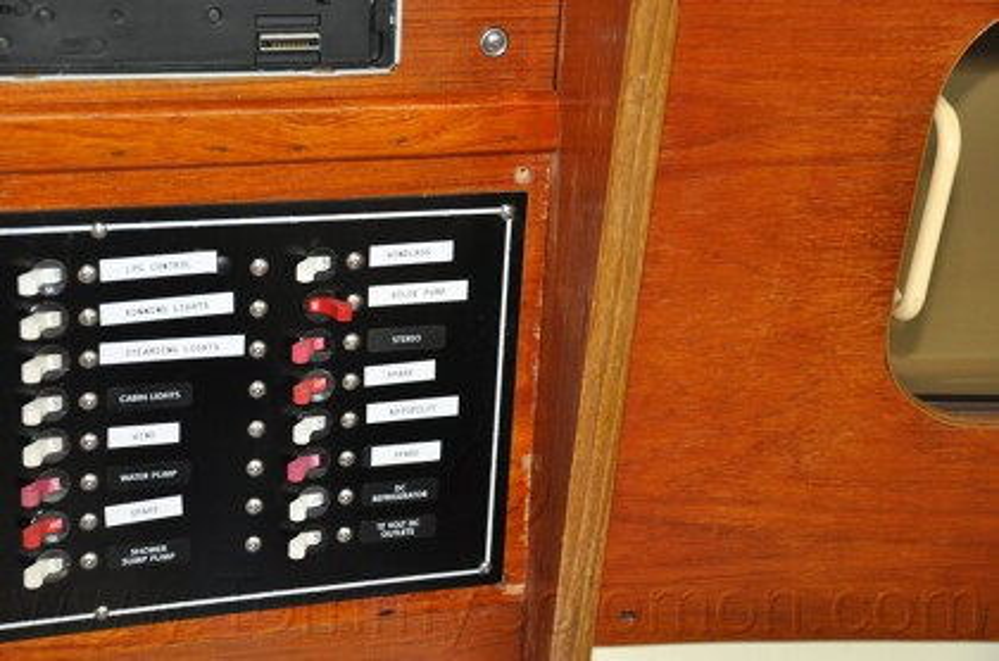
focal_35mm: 78
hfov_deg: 26.0
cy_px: 330
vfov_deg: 17.4
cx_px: 500
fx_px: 2160
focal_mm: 52
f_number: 5
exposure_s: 1/60
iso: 800
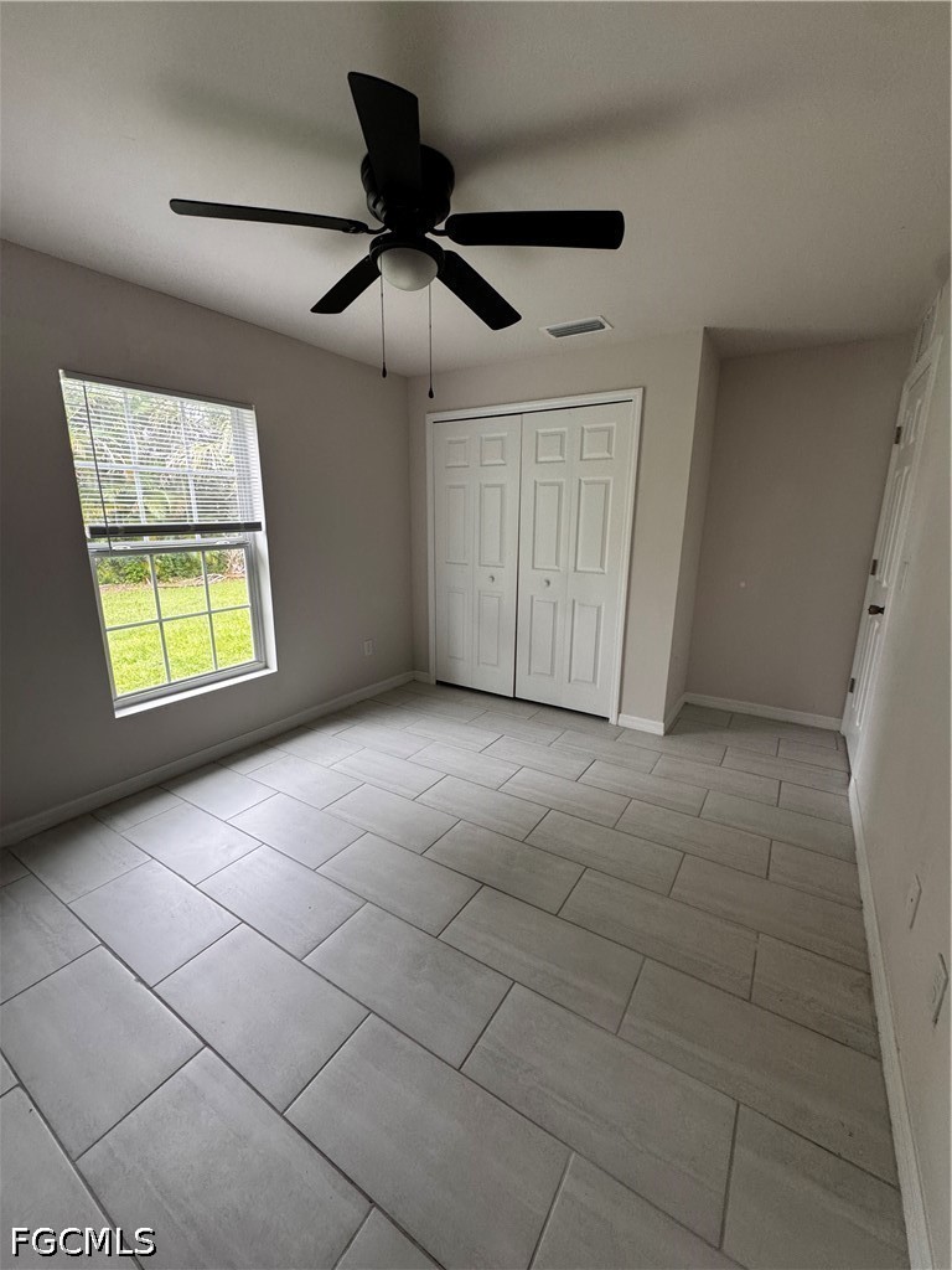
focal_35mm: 14
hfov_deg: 85.7
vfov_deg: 102.1
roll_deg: +0.1
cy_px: 635
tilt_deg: -12.4
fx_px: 513
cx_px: 476
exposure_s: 1/120
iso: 200
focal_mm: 2.22
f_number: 2.2
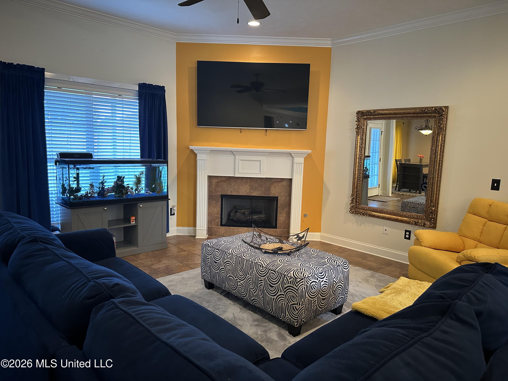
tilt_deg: -7.5
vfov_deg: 56.8
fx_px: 352
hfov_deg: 71.6
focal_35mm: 24
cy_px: 190
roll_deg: -1.7
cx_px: 254
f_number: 1.78
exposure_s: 1/60
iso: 500
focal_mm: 6.86
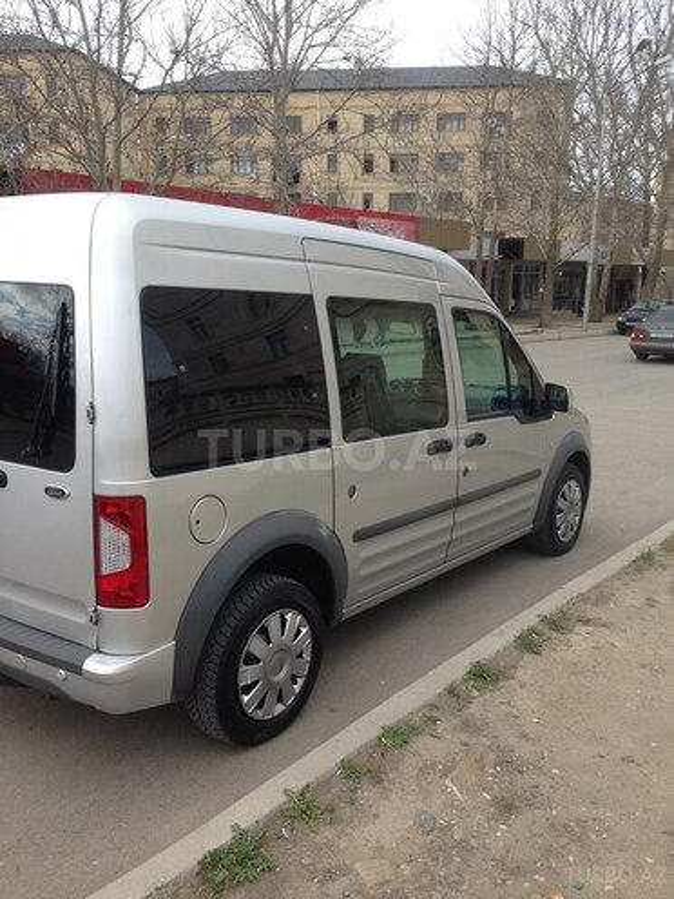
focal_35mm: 33
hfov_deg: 42.9
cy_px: 450
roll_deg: -1.6
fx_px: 857
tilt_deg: -13.1
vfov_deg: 55.4
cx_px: 337
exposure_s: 1/463
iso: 50
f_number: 2.4
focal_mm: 4.12
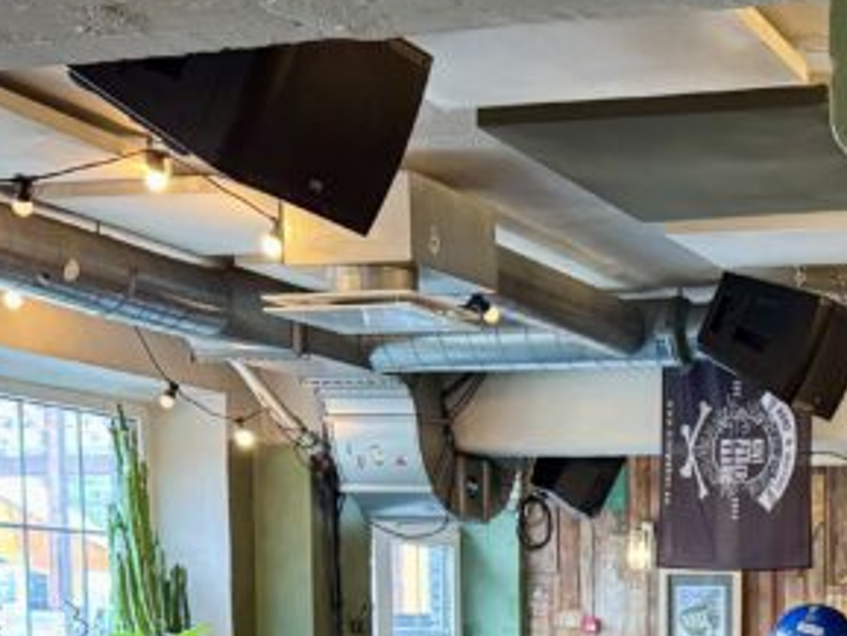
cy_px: 850
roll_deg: +0.4
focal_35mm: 85
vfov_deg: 16.3
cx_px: 806
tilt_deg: -5.3
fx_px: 2081
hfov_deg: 22.3
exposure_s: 1/50
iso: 800
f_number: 1.78
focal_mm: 6.76
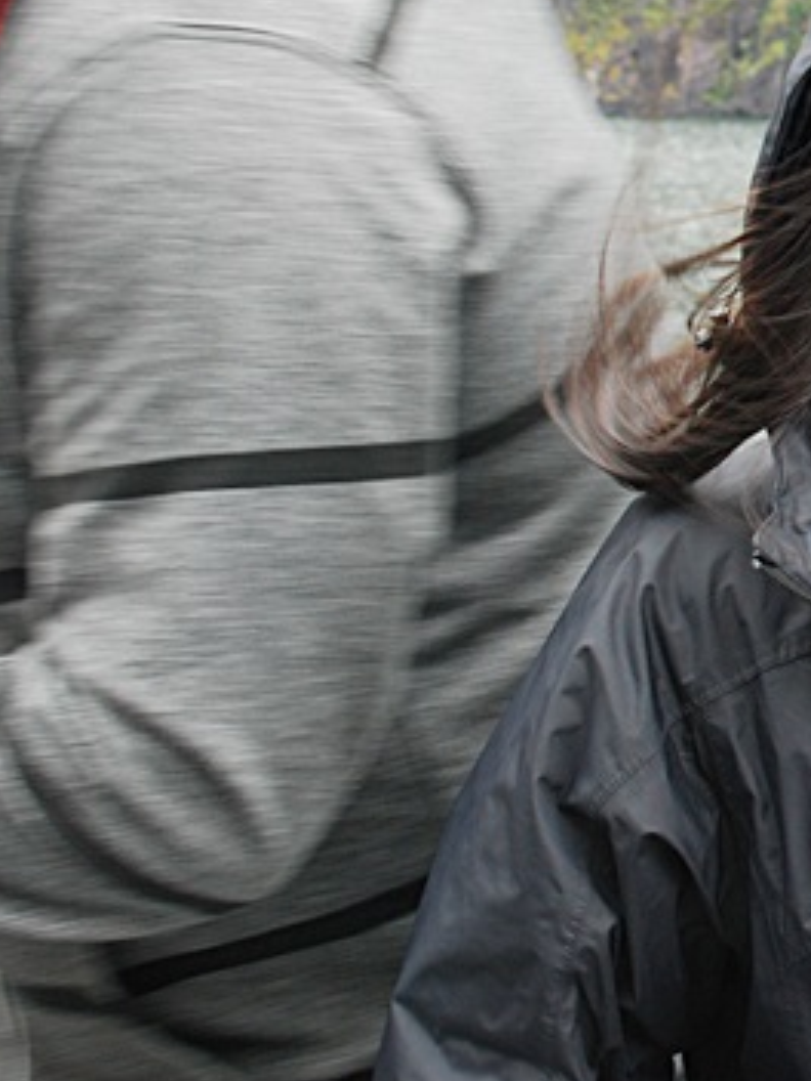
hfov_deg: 15.1
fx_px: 2874
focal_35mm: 92
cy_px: 365
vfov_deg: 21.2
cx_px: 1127
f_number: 6.3
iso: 400
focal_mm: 28
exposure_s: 1/60
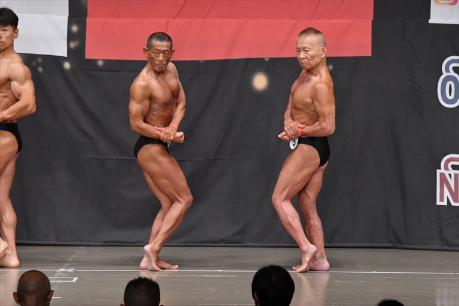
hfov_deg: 9.2
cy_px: 153
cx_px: 230
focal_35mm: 225
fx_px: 2867
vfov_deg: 6.1
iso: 5000
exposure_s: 1/400
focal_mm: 150
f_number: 5.6
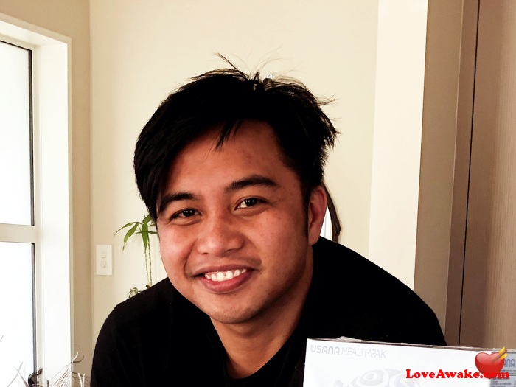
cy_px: 194
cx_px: 258
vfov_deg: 49.7
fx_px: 417
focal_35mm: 28
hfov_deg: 63.4
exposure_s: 1/120
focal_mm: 3.99
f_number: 1.8
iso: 64
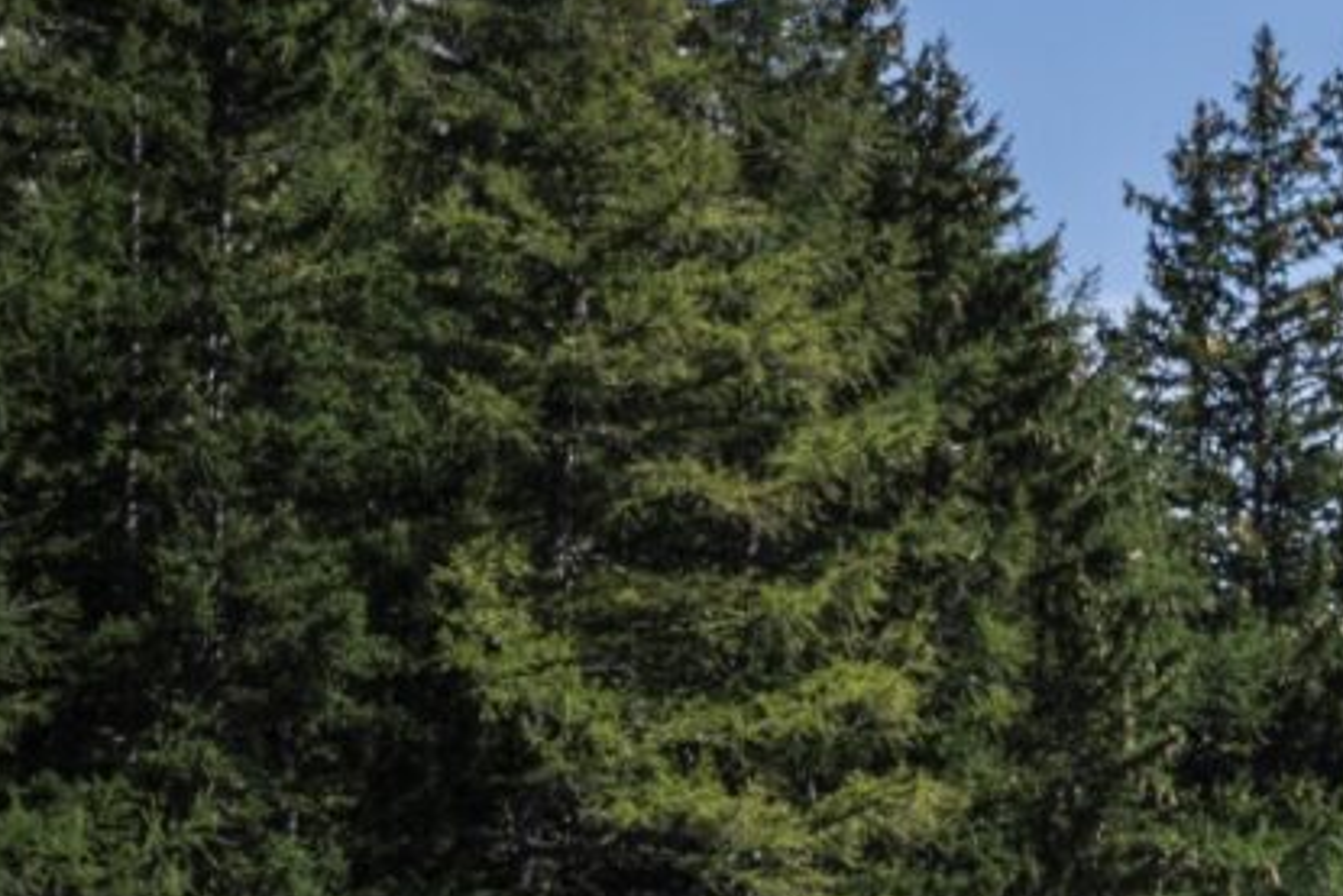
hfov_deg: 7.8
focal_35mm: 259
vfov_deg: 5.3
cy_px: 741
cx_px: 2107
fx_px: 9665
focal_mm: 70
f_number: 9
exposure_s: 1/250
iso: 64
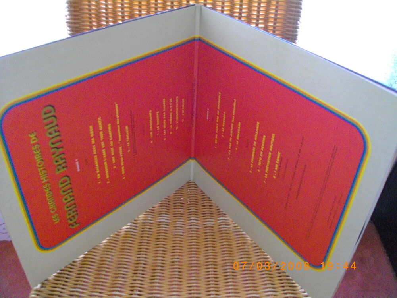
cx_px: 198
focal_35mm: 32
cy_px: 149
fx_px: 367
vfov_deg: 44.2
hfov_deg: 56.8
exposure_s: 1/50
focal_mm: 5.7
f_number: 2.9
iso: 728
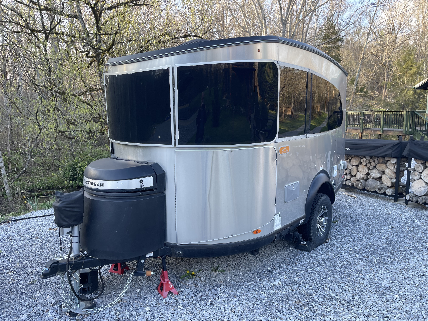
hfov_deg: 69.4
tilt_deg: -9.1
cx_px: 214
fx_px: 309
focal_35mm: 25
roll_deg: +0.5
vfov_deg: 54.9
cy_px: 160
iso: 32
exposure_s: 1/153
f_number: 1.6
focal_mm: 5.1
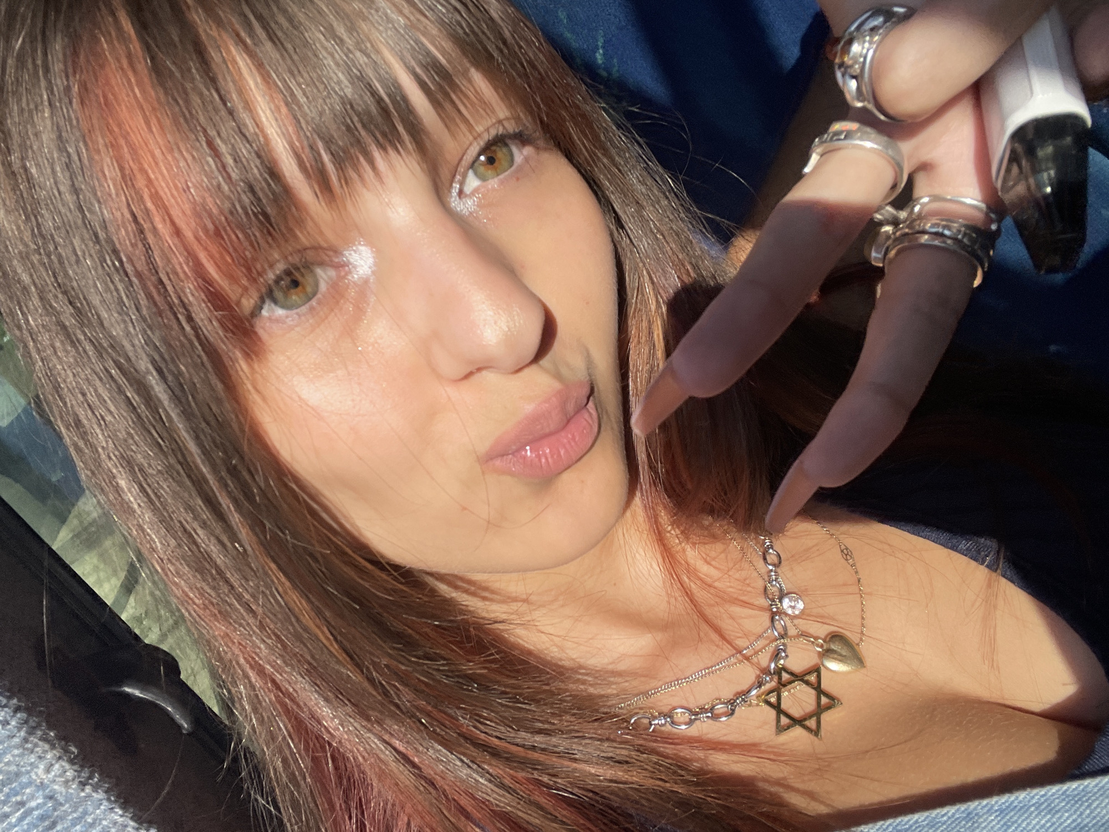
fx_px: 961
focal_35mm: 30
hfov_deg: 60.0
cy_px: 416
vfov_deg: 46.8
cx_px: 554
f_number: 2.2
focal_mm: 2.71
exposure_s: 1/413
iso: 25
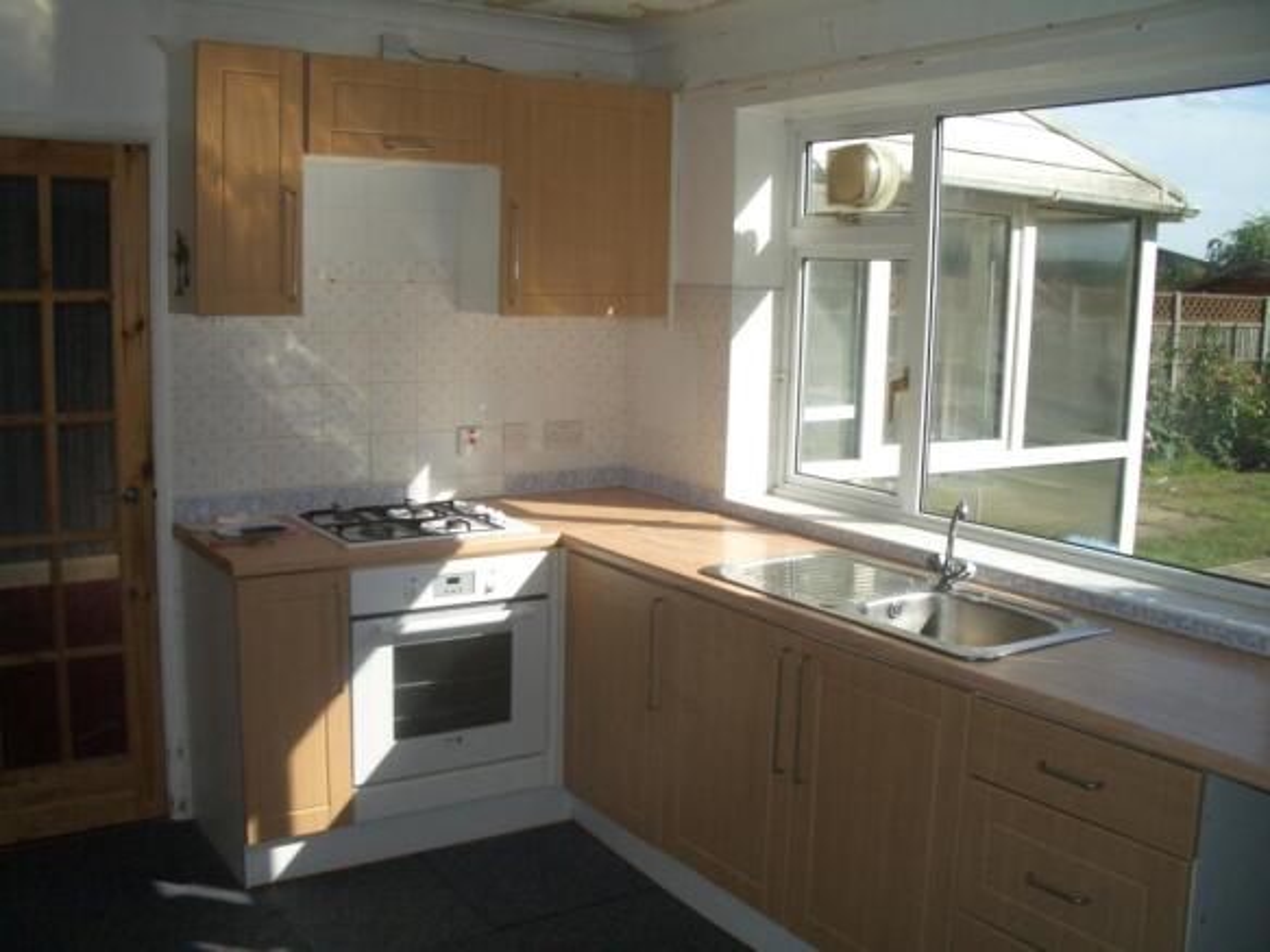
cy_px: 476
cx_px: 635
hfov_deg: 52.6
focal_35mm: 35
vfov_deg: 40.7
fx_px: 1284
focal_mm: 5.8
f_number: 4.3
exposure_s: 1/800
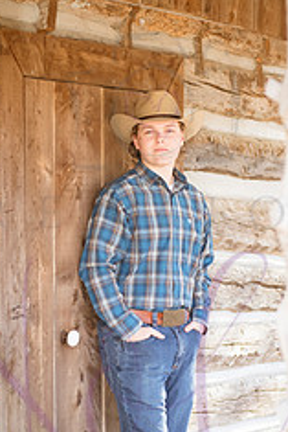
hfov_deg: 9.0
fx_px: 1833
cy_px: 278
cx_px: 160
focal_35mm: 153
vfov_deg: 13.4
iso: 800
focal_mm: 80
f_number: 3.2
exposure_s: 1/500
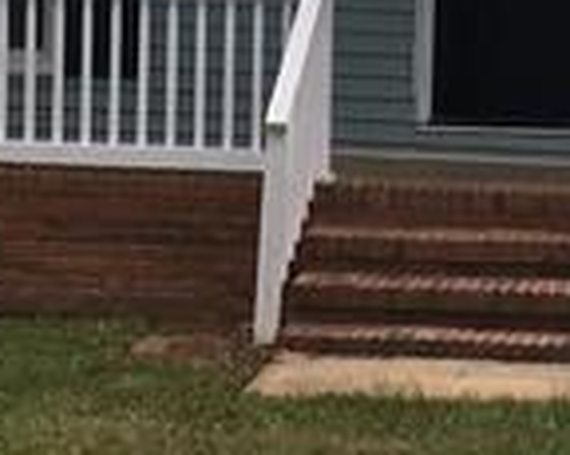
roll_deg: -0.7
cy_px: -178
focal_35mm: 201
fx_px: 3389
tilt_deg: +1.7
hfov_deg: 9.6
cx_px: 447
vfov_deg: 7.6
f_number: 2.2
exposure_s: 1/368
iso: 25
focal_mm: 4.15
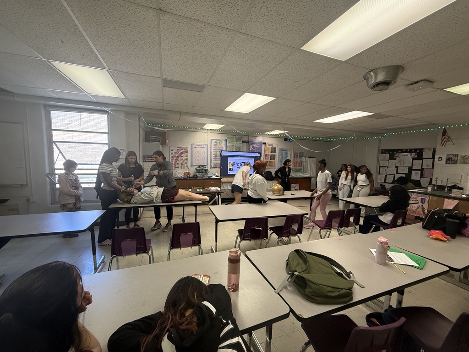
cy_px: 176
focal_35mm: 14
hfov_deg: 102.1
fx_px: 190
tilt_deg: -5.2
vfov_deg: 85.7
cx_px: 234
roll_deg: -1.7
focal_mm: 2.22
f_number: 2.2
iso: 320
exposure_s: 1/120
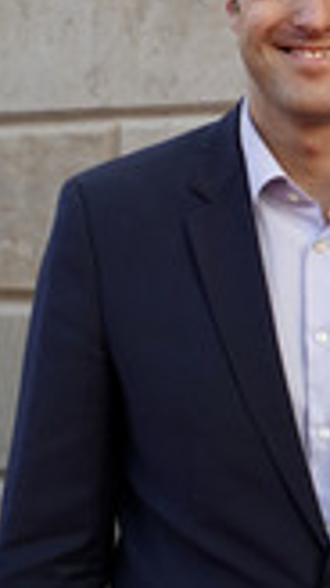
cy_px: 57
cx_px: 461
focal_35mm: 115
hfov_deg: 10.2
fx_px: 1793
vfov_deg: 18.3
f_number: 4
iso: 640
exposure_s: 1/640
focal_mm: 40
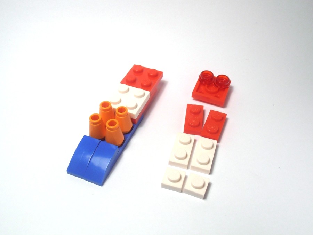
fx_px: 335
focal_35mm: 37
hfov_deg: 50.1
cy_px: 118
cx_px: 156
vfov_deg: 38.7
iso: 80
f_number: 3.9
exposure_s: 1/100
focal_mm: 6.61
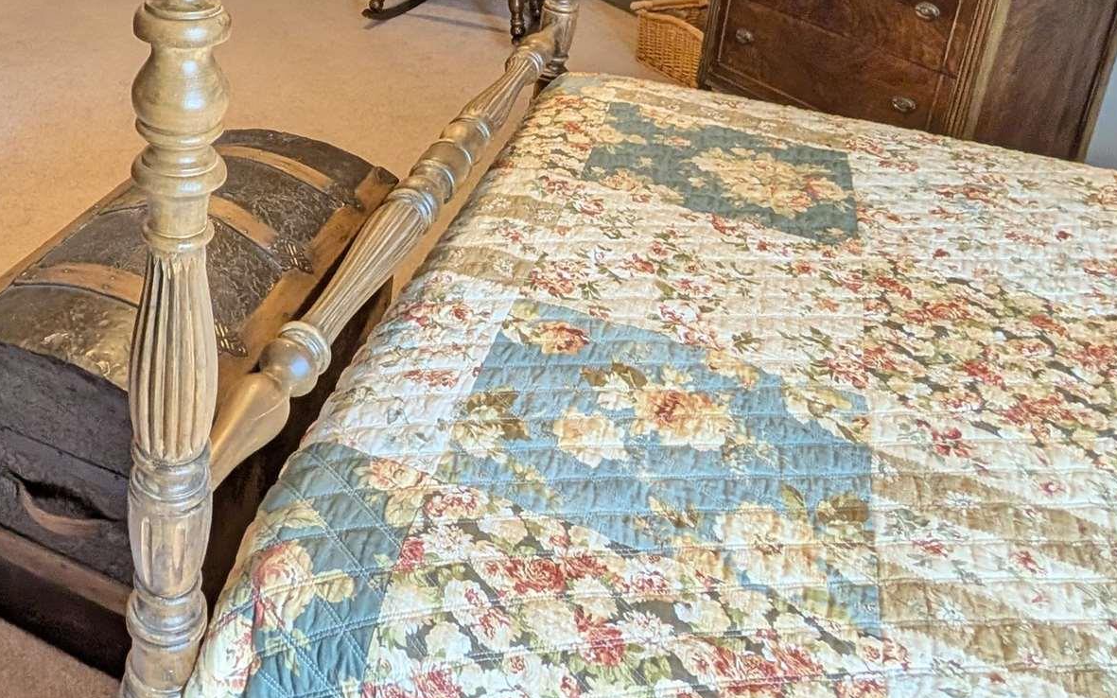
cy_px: 26
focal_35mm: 33
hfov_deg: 54.0
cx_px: 216
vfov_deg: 35.3
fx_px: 1005
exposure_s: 1/40
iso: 240
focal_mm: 2.02
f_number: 1.7
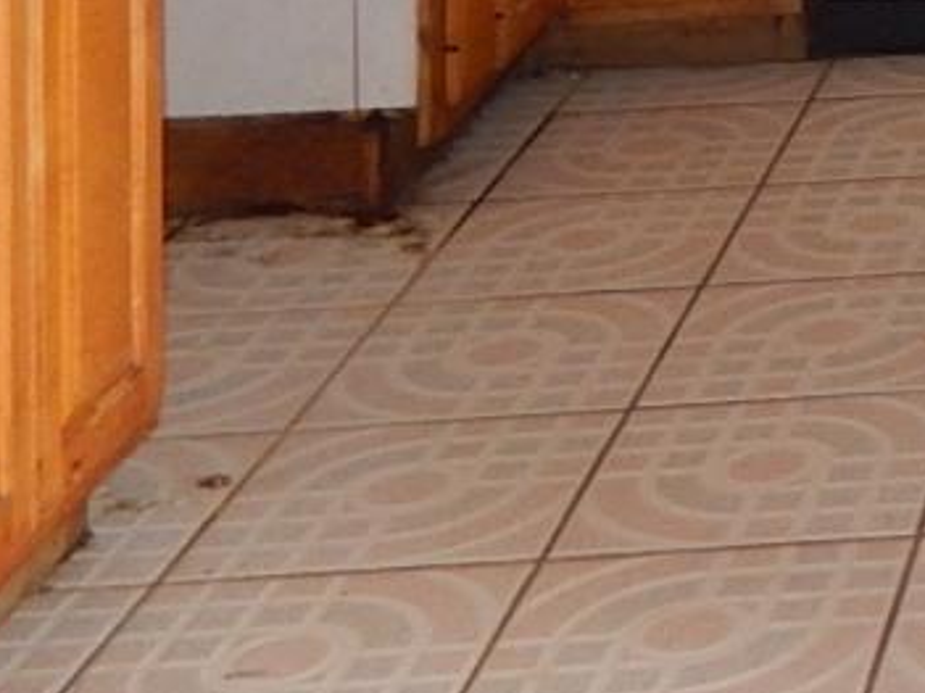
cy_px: -870
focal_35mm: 114
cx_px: 1697
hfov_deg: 14.9
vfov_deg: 11.2
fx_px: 3045
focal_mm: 4.5
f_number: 3.1
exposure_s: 1/30
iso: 200
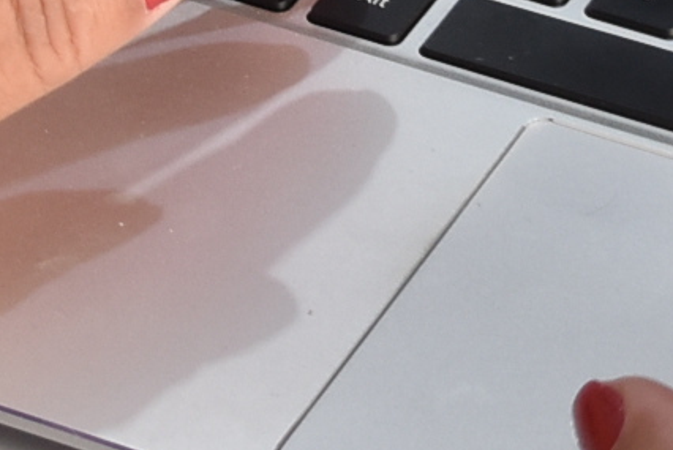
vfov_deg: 4.0
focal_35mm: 337
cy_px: -398
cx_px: 329
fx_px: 6306
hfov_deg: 6.1
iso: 400
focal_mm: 32
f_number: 4.5
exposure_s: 1/80
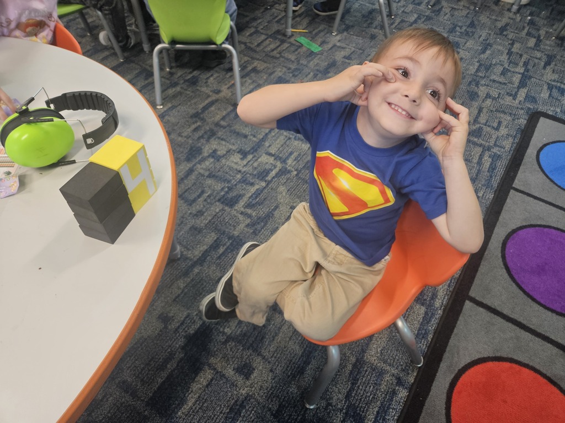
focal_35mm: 23
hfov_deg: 73.9
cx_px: 282
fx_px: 375
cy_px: 212
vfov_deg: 58.9
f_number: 1.8
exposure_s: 1/120
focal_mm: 5.4
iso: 200
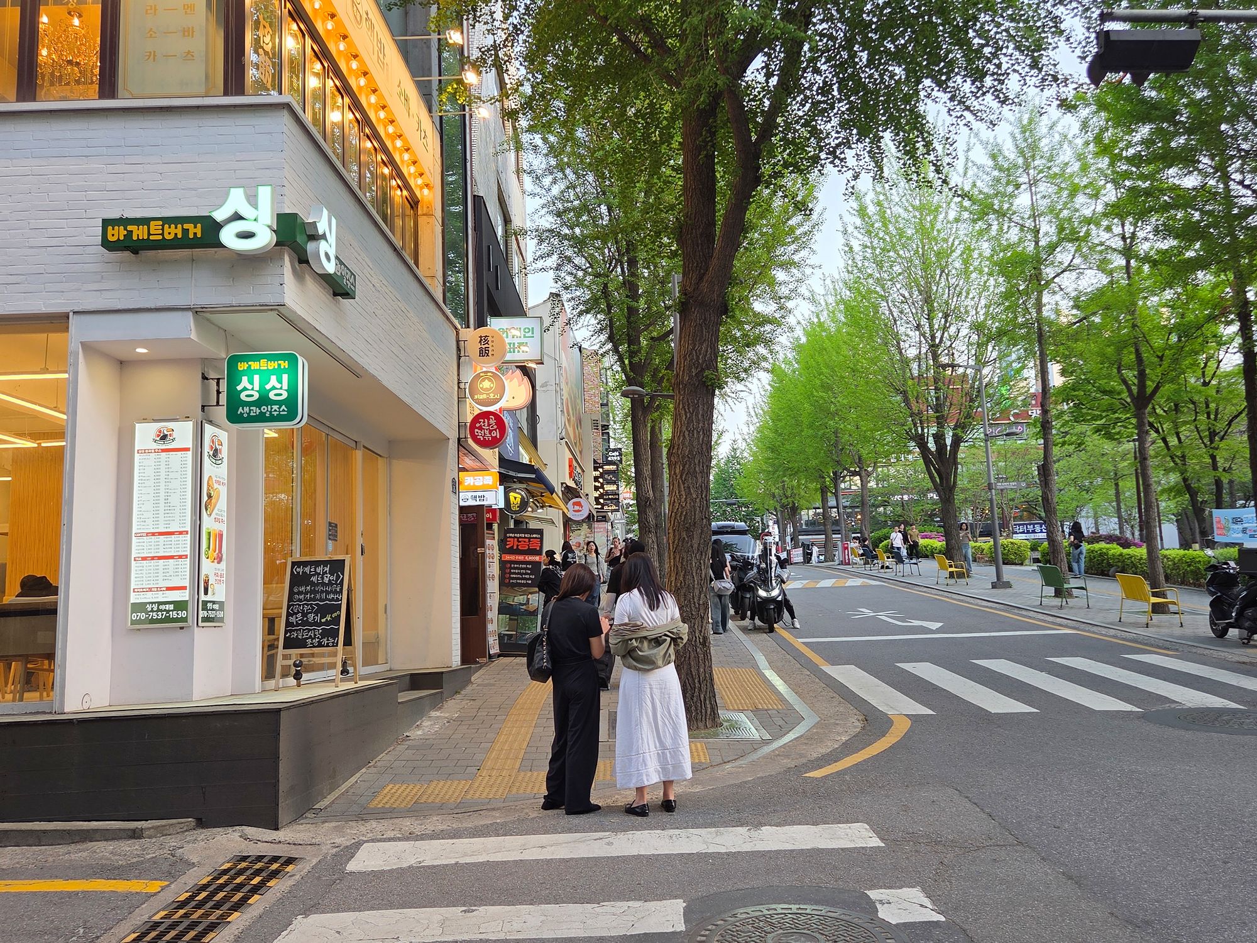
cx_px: 628
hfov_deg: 73.9
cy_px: 472
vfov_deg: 58.9
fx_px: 835
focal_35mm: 23
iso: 32
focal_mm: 5.4
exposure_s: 1/120
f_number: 1.8
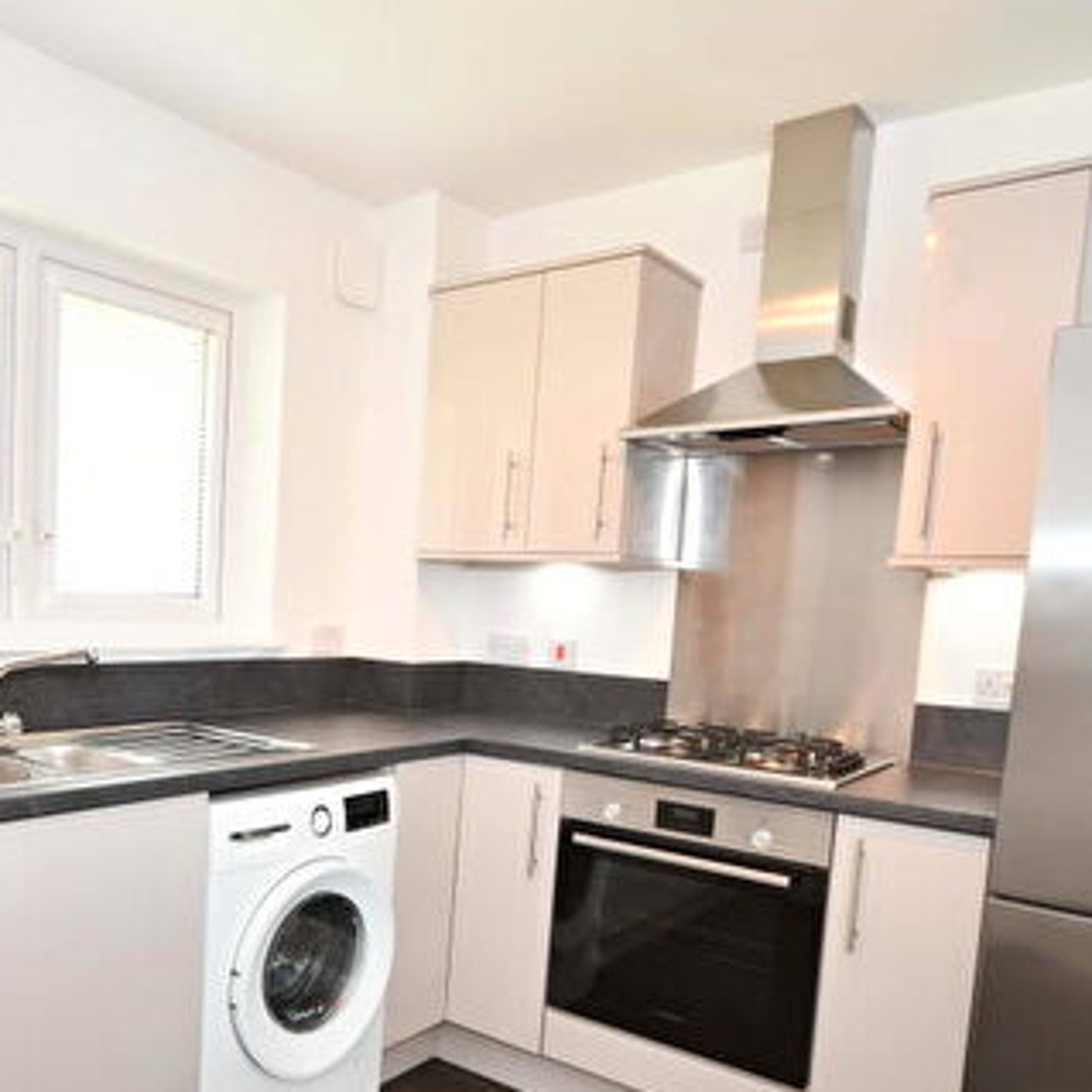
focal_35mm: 28
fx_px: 999
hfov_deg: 54.8
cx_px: 284
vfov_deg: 56.4
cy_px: 700
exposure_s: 1/60
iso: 250
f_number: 4
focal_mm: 10
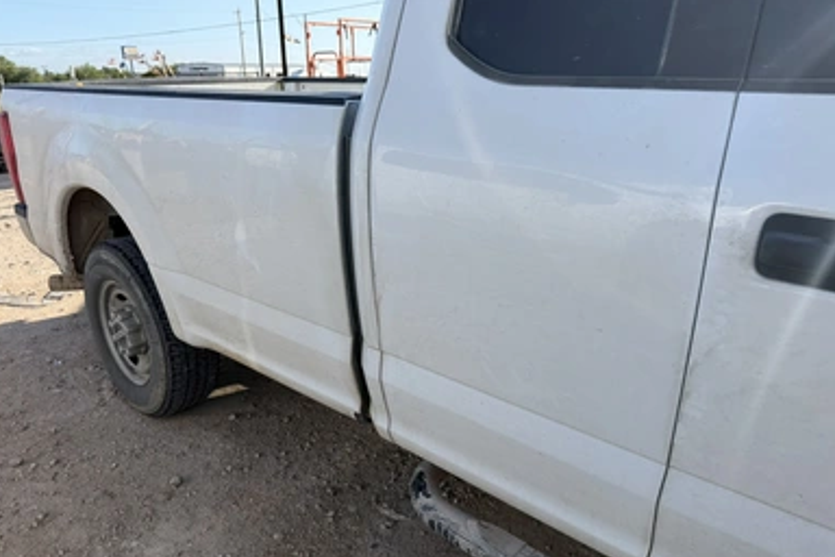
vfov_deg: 49.4
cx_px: 402
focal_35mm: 26
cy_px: 322
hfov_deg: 69.4
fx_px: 603
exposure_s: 1/2445
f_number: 1.78
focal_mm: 6.76
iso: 80
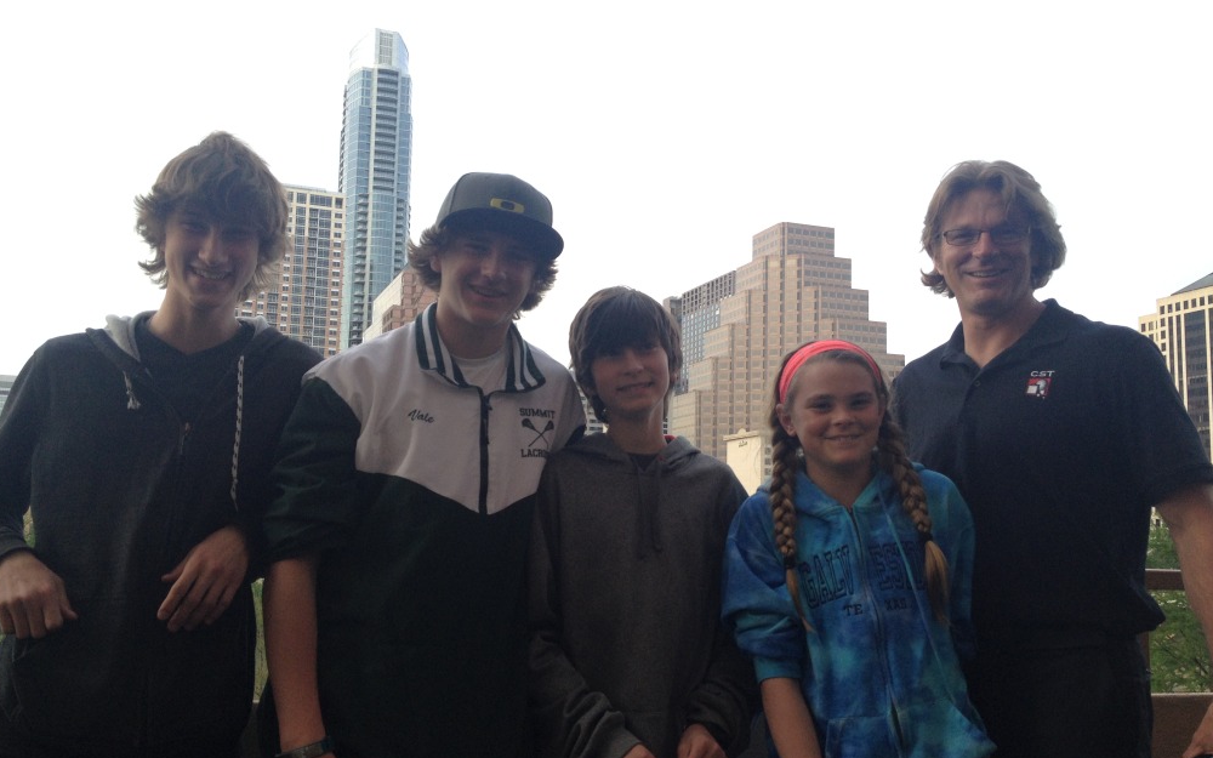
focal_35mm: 38
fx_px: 1256
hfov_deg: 51.5
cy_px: 406
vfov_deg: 33.6
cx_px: 613
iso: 64
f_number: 2.4
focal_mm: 4.28
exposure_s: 1/120
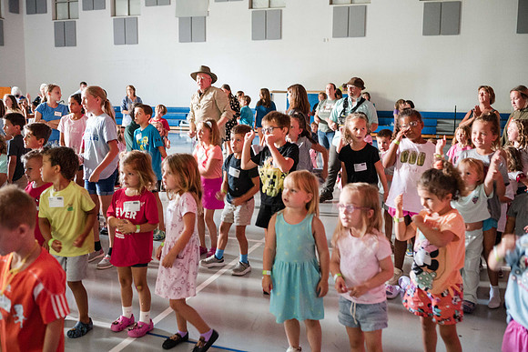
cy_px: 171
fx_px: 537
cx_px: 261
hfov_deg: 52.4
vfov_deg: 36.3
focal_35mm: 37
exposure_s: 1/60
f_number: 2.8
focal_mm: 35
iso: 8000
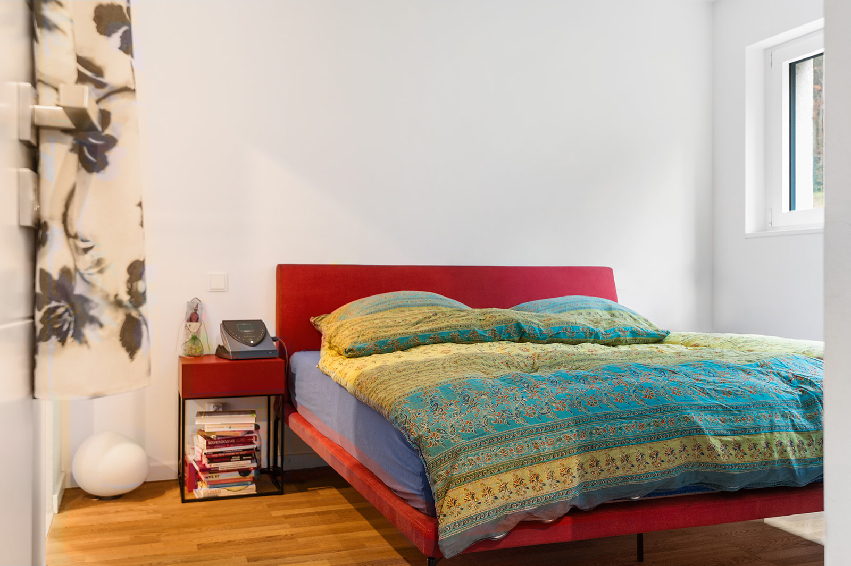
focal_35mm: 32
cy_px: 283
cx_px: 426
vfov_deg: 41.1
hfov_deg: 58.7
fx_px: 756
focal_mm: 32
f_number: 6.3
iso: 1250
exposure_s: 1/4
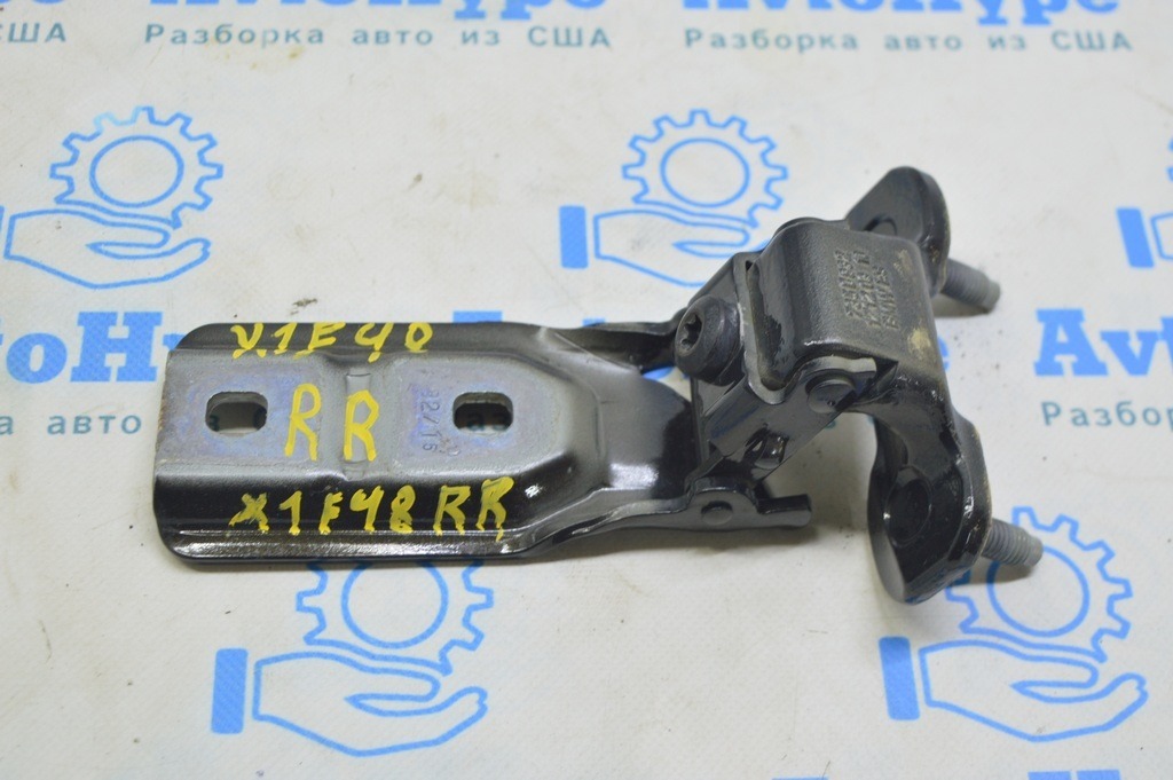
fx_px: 1856
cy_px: 390
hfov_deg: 35.1
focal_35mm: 57
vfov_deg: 23.7
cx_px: 586
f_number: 5.6
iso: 400
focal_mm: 38
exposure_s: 1/20
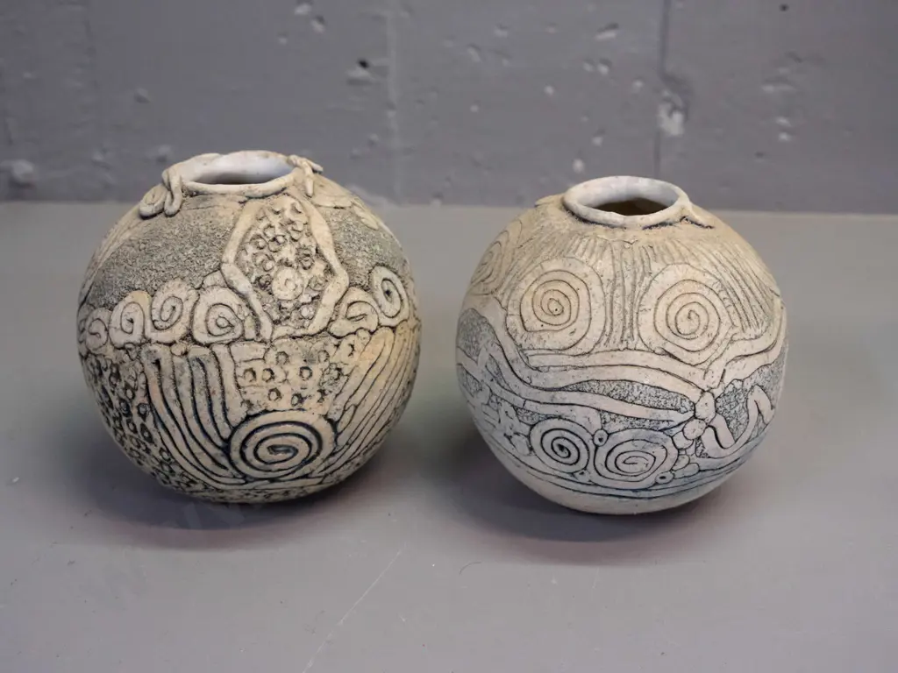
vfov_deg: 29.1
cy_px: 336
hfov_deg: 38.2
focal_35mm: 50
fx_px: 1297
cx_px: 449
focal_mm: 25
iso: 3200
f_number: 5
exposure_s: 1/200
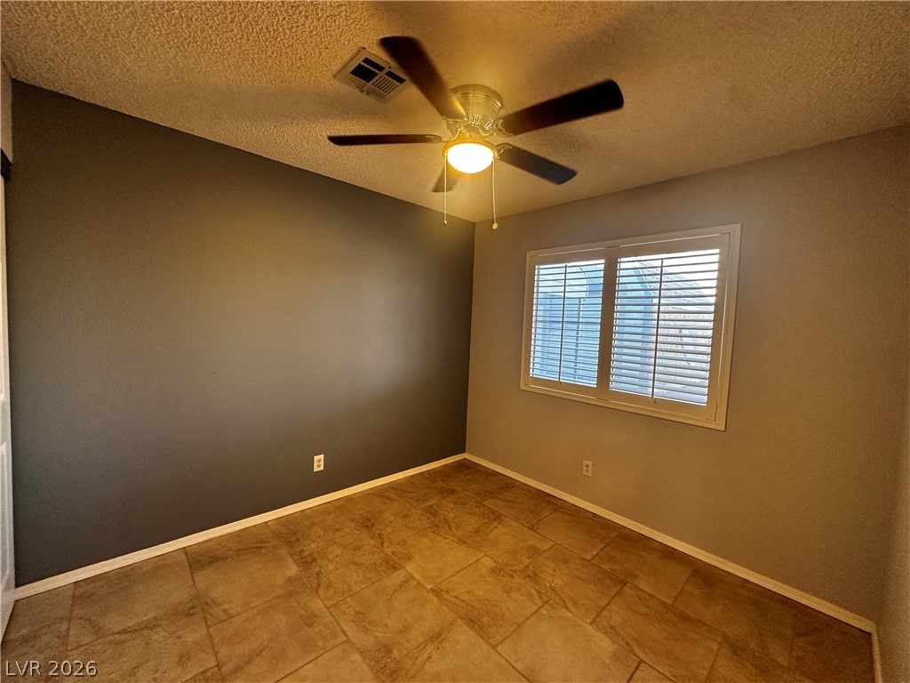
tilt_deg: -2.5
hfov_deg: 102.1
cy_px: 342
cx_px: 455
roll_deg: -2.1
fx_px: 368
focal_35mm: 14
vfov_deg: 85.7
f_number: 2.2
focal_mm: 2.22
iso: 200
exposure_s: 1/60
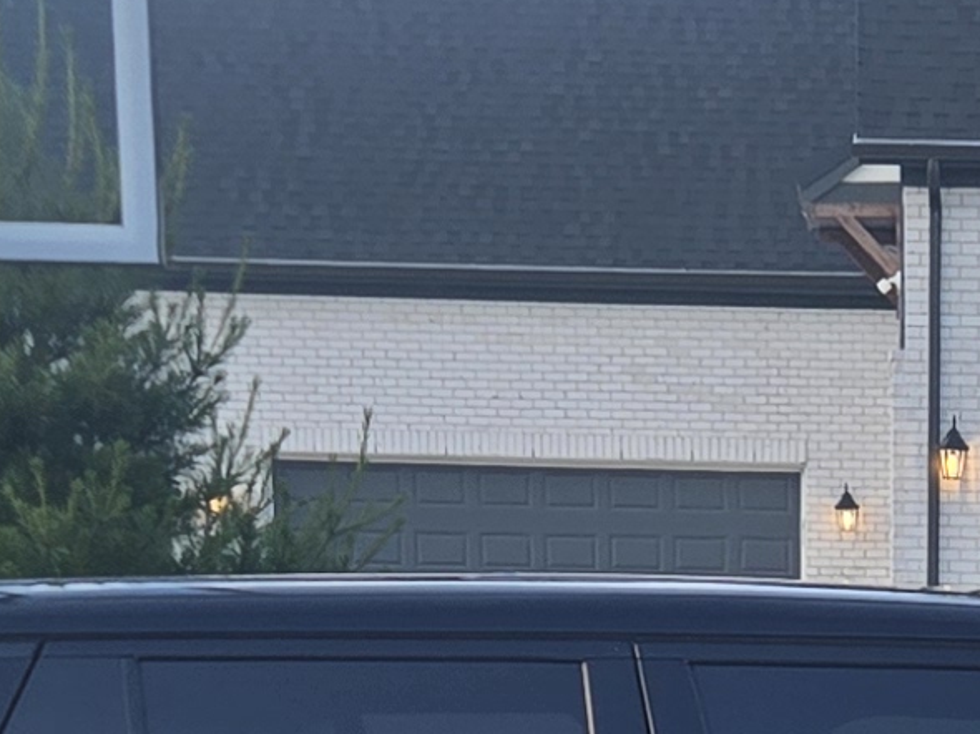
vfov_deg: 8.7
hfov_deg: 12.4
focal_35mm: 156
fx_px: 4415
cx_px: 1105
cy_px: 1724
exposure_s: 1/180
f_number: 1.8
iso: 25
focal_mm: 5.4
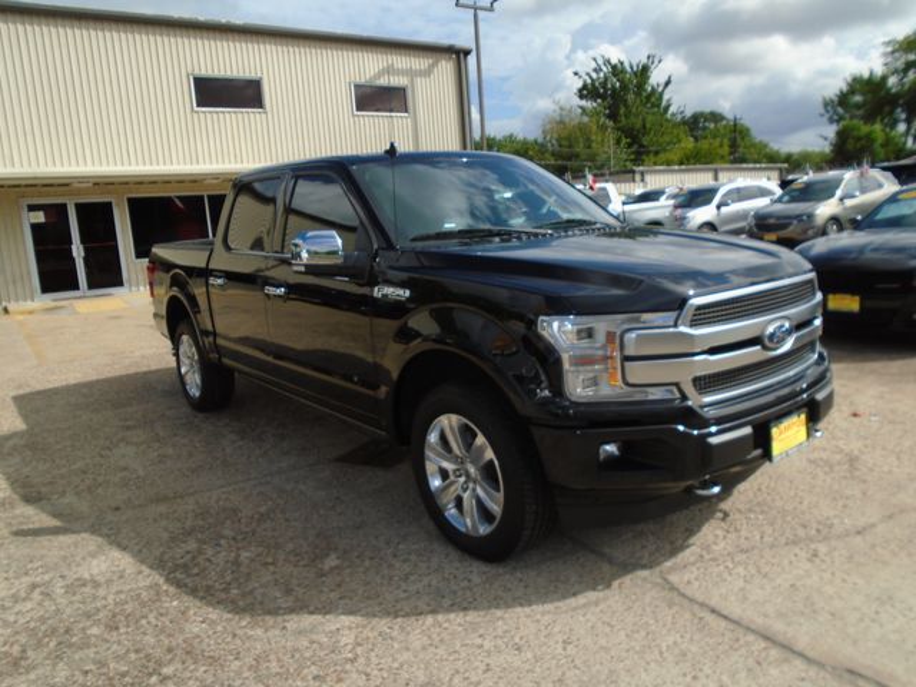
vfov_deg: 53.1
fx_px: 688
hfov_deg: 67.3
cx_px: 458
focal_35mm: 26
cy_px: 344
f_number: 3.2
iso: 100
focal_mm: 4.6
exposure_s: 1/1500
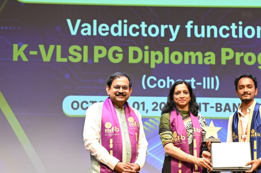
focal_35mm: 94
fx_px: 681
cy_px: 132
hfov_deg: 21.5
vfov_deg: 14.5
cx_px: 203
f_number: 5.6
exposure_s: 1/125
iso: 4000
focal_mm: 48
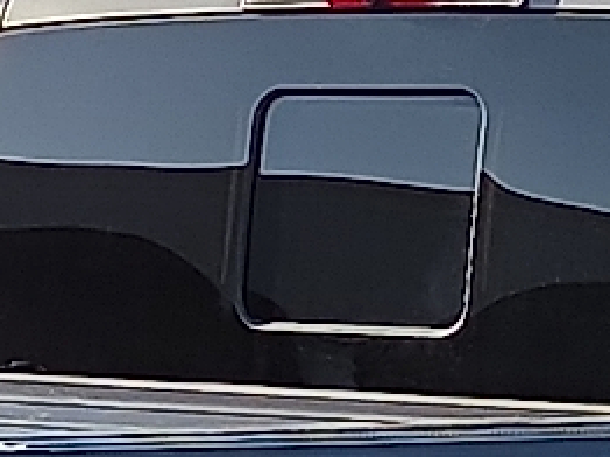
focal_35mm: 269
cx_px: 296
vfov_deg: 5.5
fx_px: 4736
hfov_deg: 7.4
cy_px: 723
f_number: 1.8
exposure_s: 1/1000
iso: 25
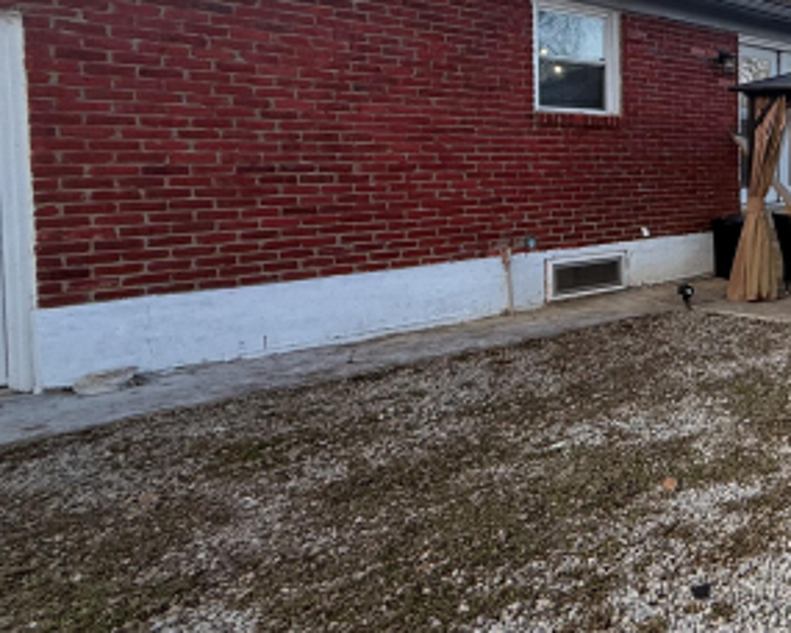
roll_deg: -0.7
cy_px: 194
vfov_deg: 44.9
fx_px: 749
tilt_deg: -3.0
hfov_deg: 41.3
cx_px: 915
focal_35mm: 32
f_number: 2.2
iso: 64
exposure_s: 1/596
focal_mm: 2.22
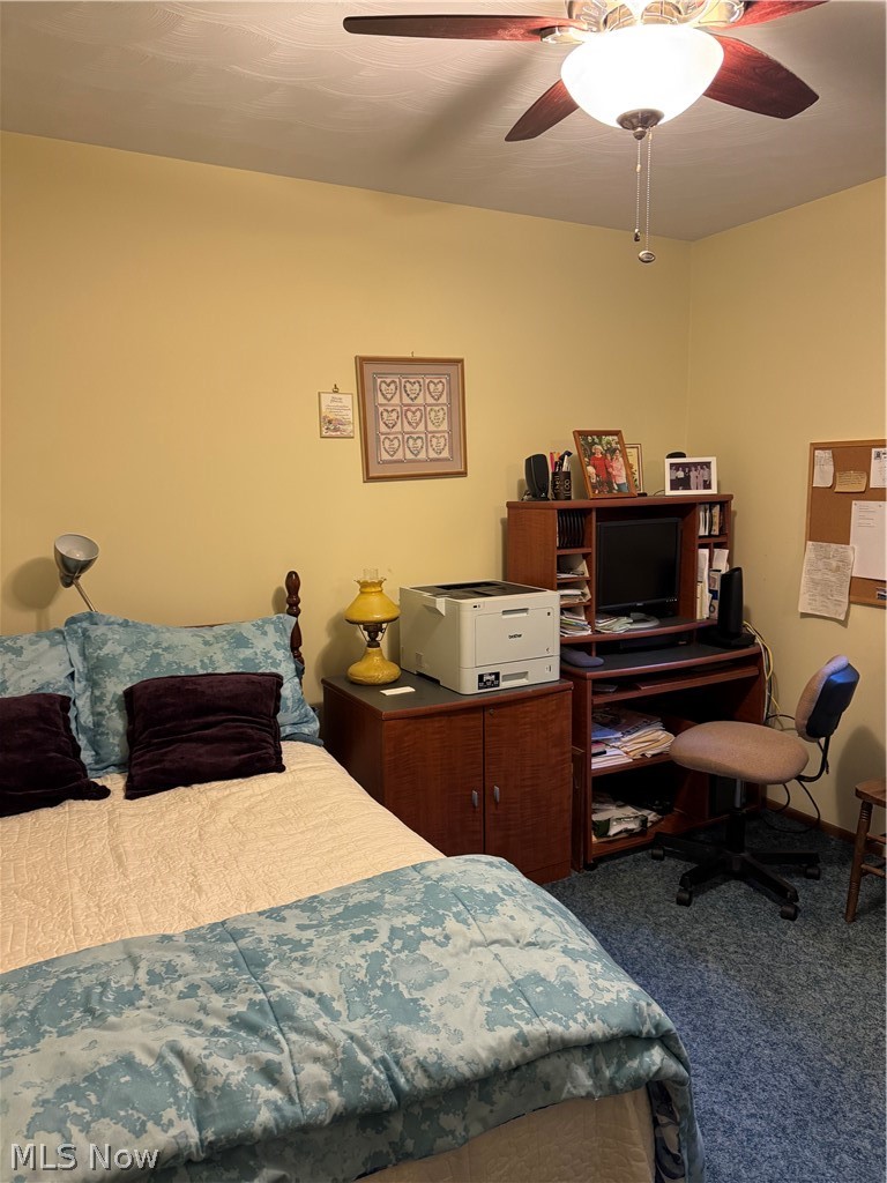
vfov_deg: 71.6
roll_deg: +0.3
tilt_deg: -7.5
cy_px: 592
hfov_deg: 56.8
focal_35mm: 24
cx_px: 444
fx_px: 820
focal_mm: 6.76
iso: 500
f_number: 1.78
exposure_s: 1/60
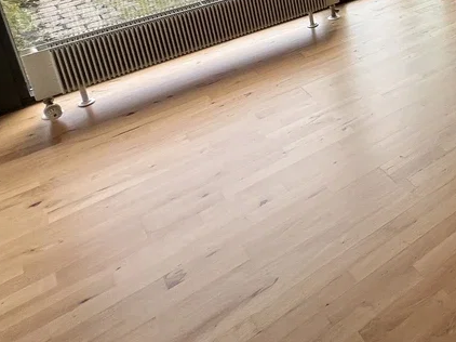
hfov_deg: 35.9
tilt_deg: -16.0
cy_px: -71
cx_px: 576
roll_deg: +1.2
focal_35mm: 37
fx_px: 487
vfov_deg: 31.9
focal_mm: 1.57
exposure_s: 1/99
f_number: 1.8
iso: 50
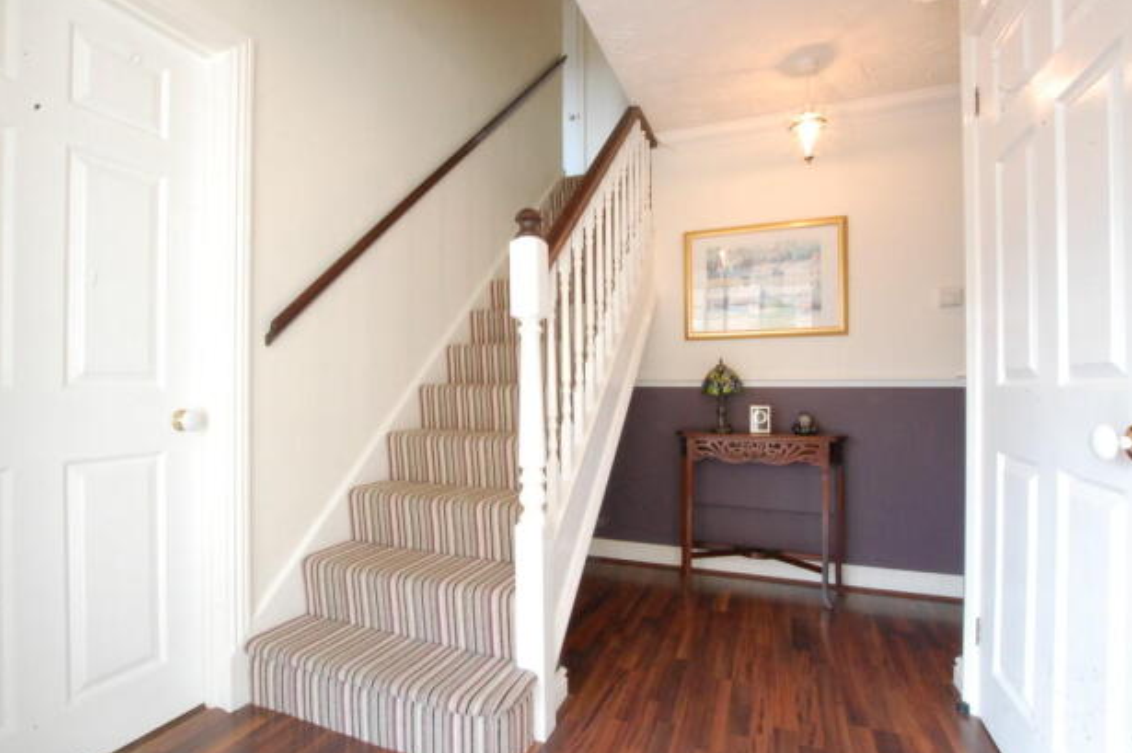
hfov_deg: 96.7
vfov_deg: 73.6
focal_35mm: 16
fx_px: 503
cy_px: 381
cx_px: 539
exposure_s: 1/1.6
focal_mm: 10
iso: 1600
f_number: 22
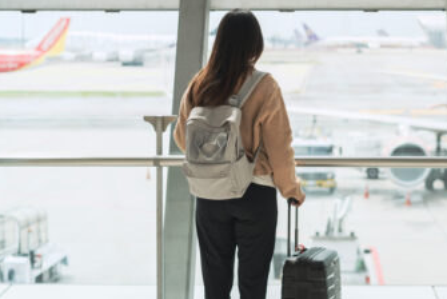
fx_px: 1305
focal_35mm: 105
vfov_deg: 13.1
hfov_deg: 19.2
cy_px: 143
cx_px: 380
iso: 125
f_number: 2.8
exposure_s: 1/250
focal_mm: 55
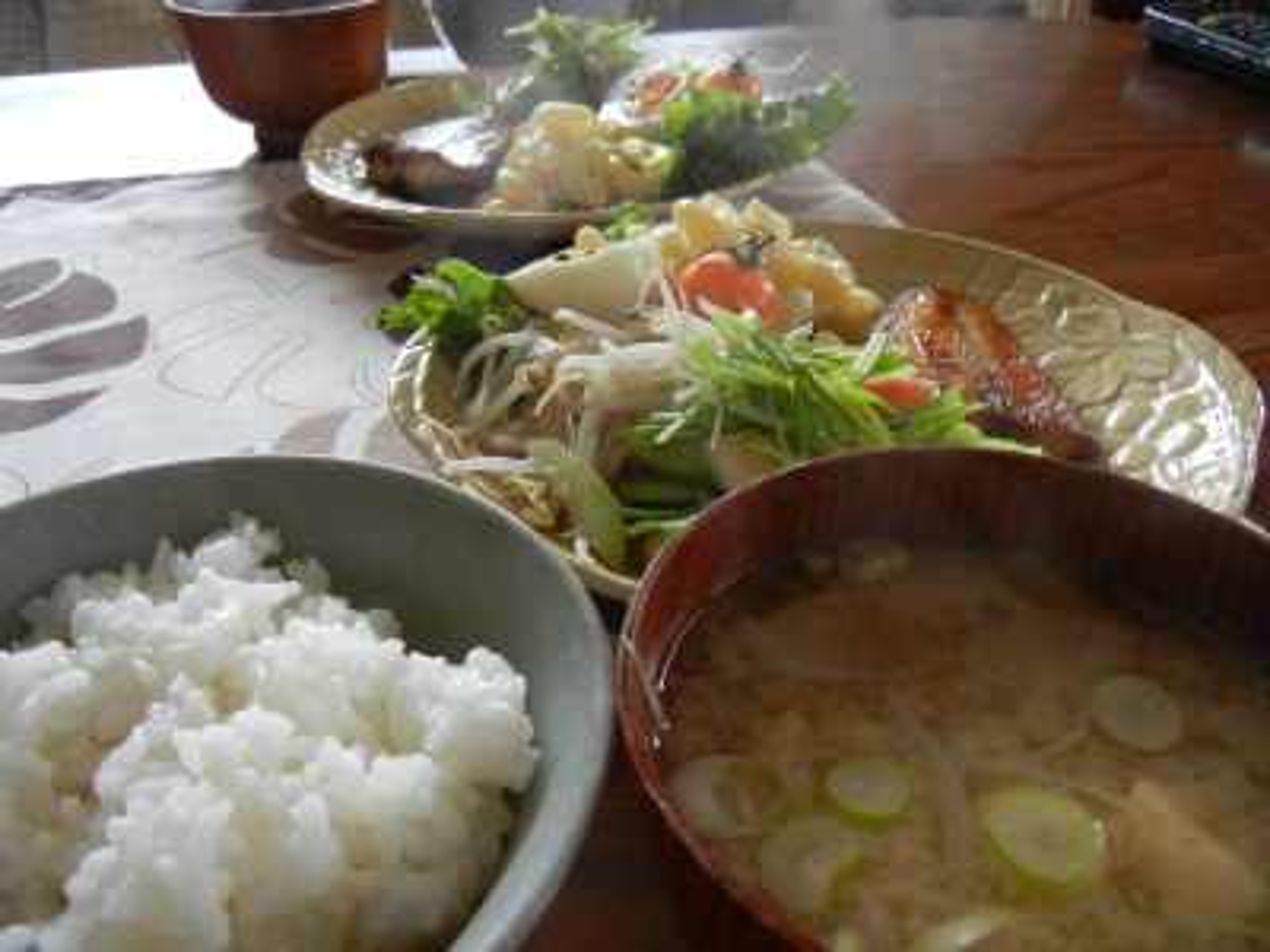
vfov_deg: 46.8
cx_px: 635
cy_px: 476
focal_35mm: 30
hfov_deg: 60.0
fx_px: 1101
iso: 160
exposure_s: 1/63.6
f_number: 3.5
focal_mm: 5.4
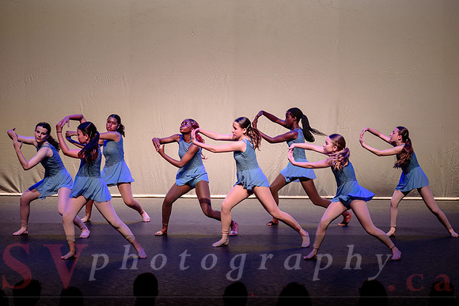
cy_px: 143
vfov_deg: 11.3
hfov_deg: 16.8
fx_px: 1551
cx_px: 229
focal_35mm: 122
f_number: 2.8
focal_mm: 112
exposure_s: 1/500
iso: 1250
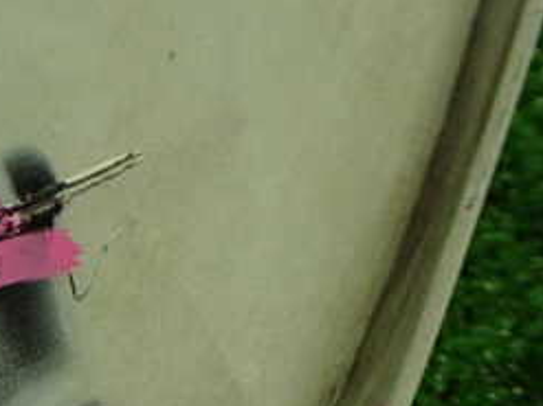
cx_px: -112
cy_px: 454
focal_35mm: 73
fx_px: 1145
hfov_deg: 24.2
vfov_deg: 19.3
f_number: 2.3
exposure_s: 1/100
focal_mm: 5.4
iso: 800
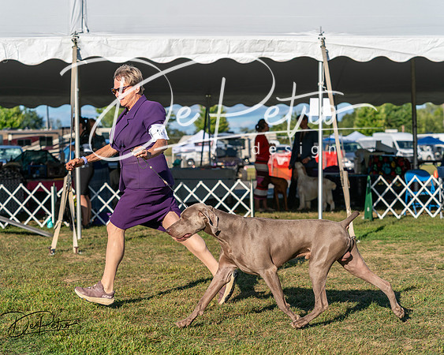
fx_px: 1050
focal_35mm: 80
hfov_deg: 23.9
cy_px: 178
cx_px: 222
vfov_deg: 19.2
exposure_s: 1/1250
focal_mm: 71
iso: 100
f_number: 4.5
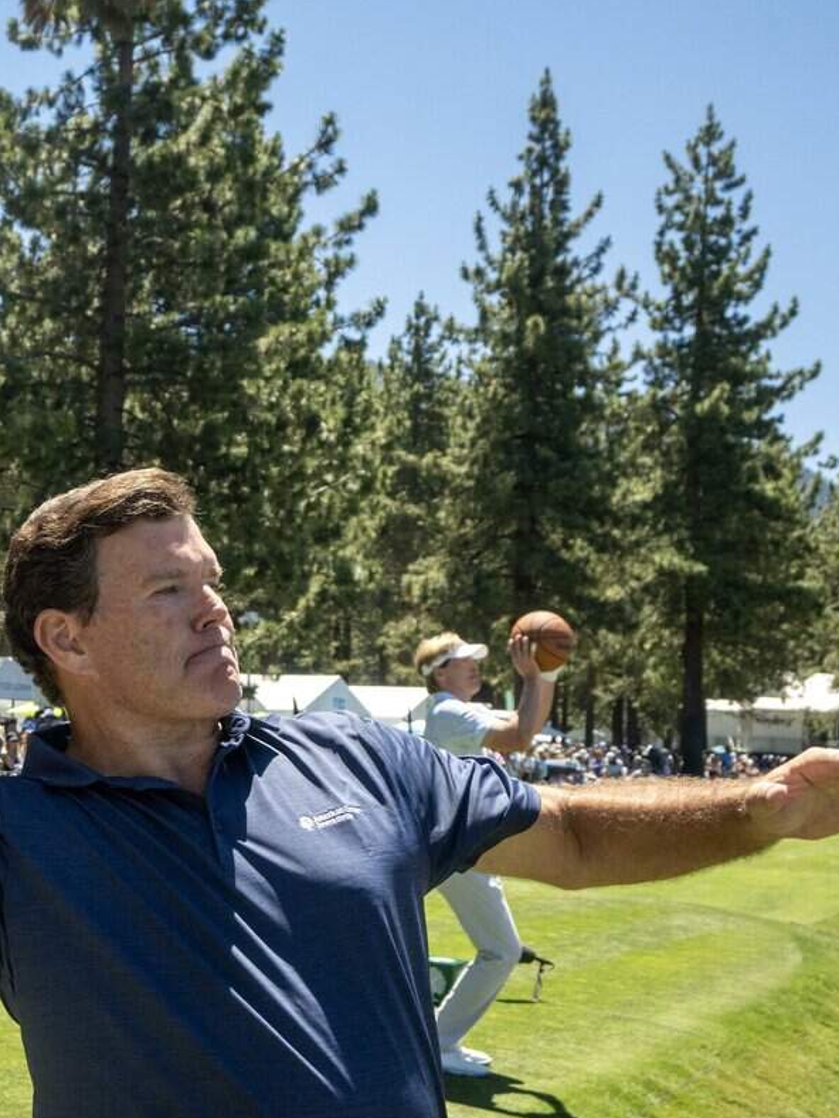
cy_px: 560
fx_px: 1842
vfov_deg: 33.8
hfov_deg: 24.5
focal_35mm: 57
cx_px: 9
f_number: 7.1
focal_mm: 26
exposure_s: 1/1250
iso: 500
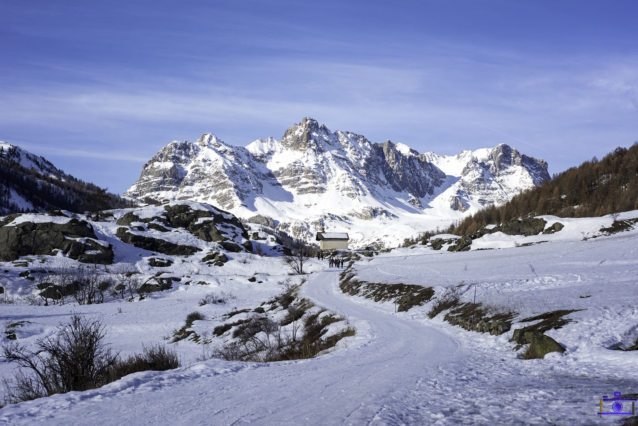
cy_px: 213
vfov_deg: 19.5
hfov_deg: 28.8
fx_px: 1241
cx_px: 319
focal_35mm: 70
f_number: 8
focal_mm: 70
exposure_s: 1/320
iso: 64
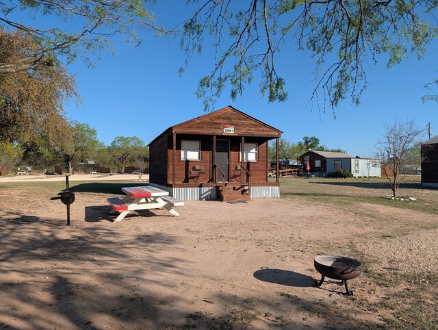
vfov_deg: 56.9
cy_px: 165
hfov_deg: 71.5
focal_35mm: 24
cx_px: 219
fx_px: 304
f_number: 1.68
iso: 20
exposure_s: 1/1272
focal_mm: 6.9
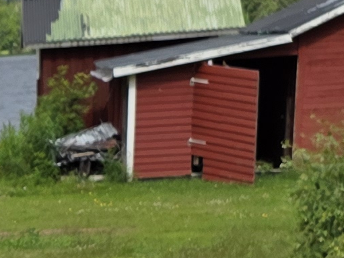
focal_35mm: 180
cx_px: -396
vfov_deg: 7.8
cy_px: 562
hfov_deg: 10.0
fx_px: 1788
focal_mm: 6.3
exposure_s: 1/5447
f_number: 1.7
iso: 80
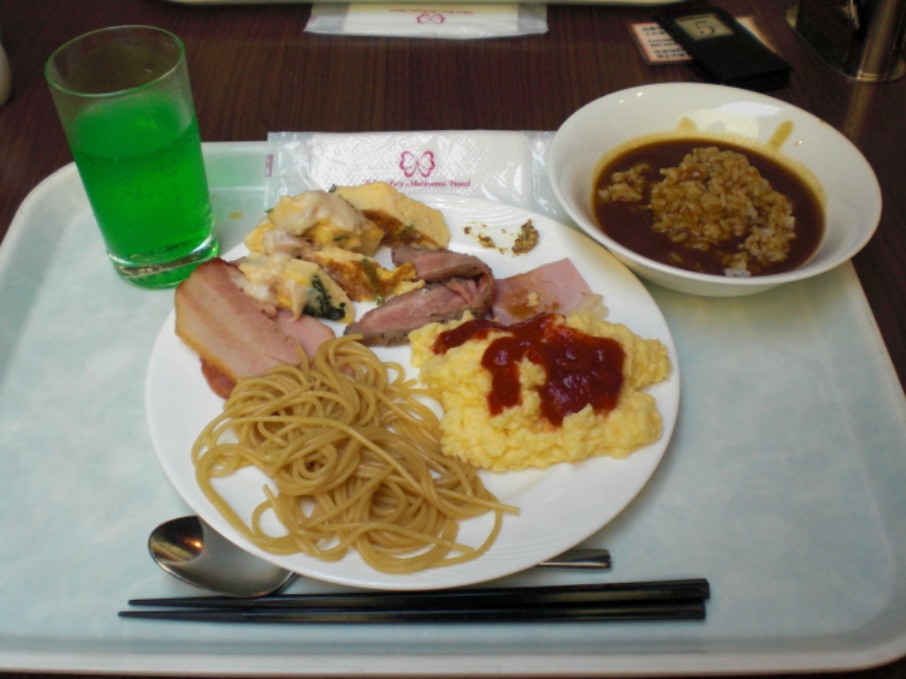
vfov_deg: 37.7
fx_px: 995
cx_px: 453
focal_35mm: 38
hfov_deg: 49.0
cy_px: 340
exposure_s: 1/100
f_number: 3.1
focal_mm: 6.3
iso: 200
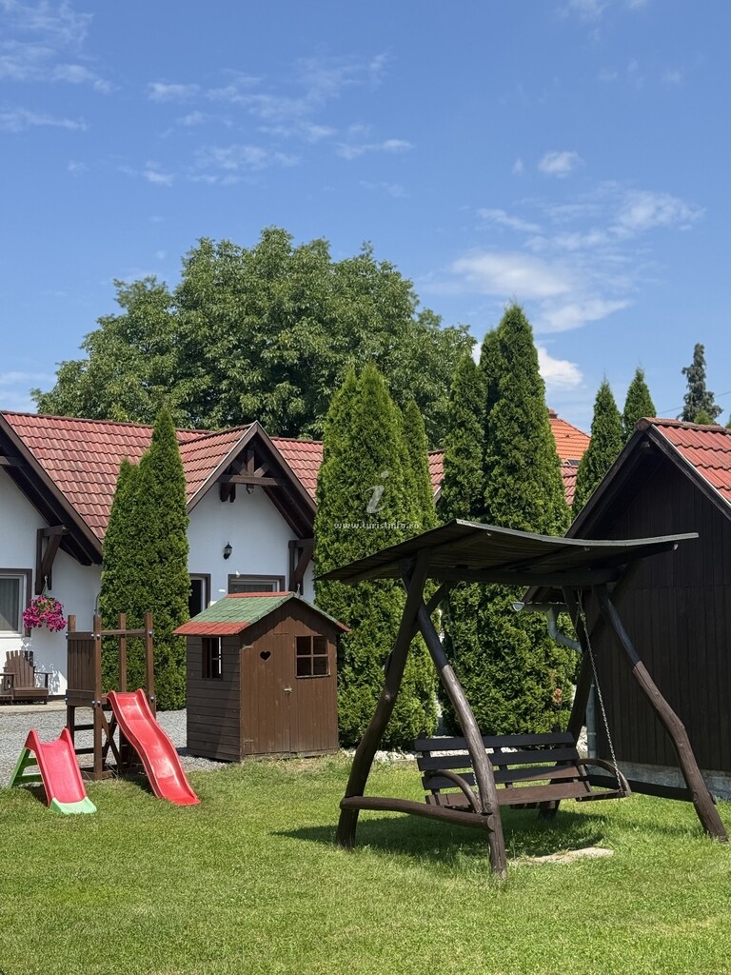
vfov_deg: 39.7
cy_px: 488
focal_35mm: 48
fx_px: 1352
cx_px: 366
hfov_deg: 30.3
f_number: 1.78
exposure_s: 1/3425
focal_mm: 6.76
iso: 64
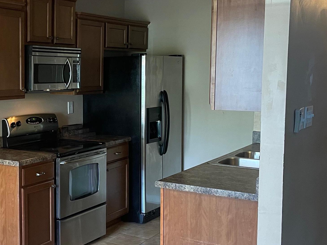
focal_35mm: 55
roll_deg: +0.2
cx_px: 39
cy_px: 128
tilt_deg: -5.9
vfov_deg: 26.6
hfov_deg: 33.3
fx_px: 520
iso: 160
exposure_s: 1/60
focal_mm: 4.2
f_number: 1.6
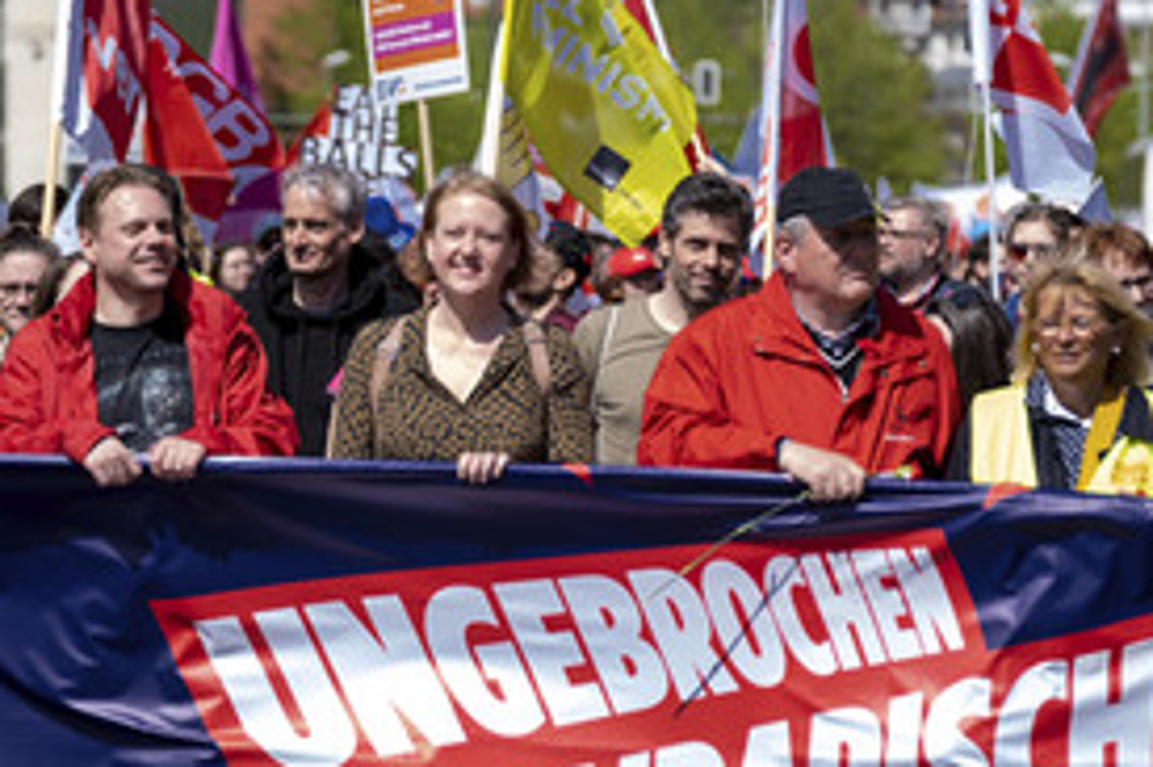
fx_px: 6882
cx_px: 635
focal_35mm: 215
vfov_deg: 6.4
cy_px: 536
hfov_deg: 9.6
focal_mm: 87.1
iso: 80
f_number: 2.8
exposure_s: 1/1400
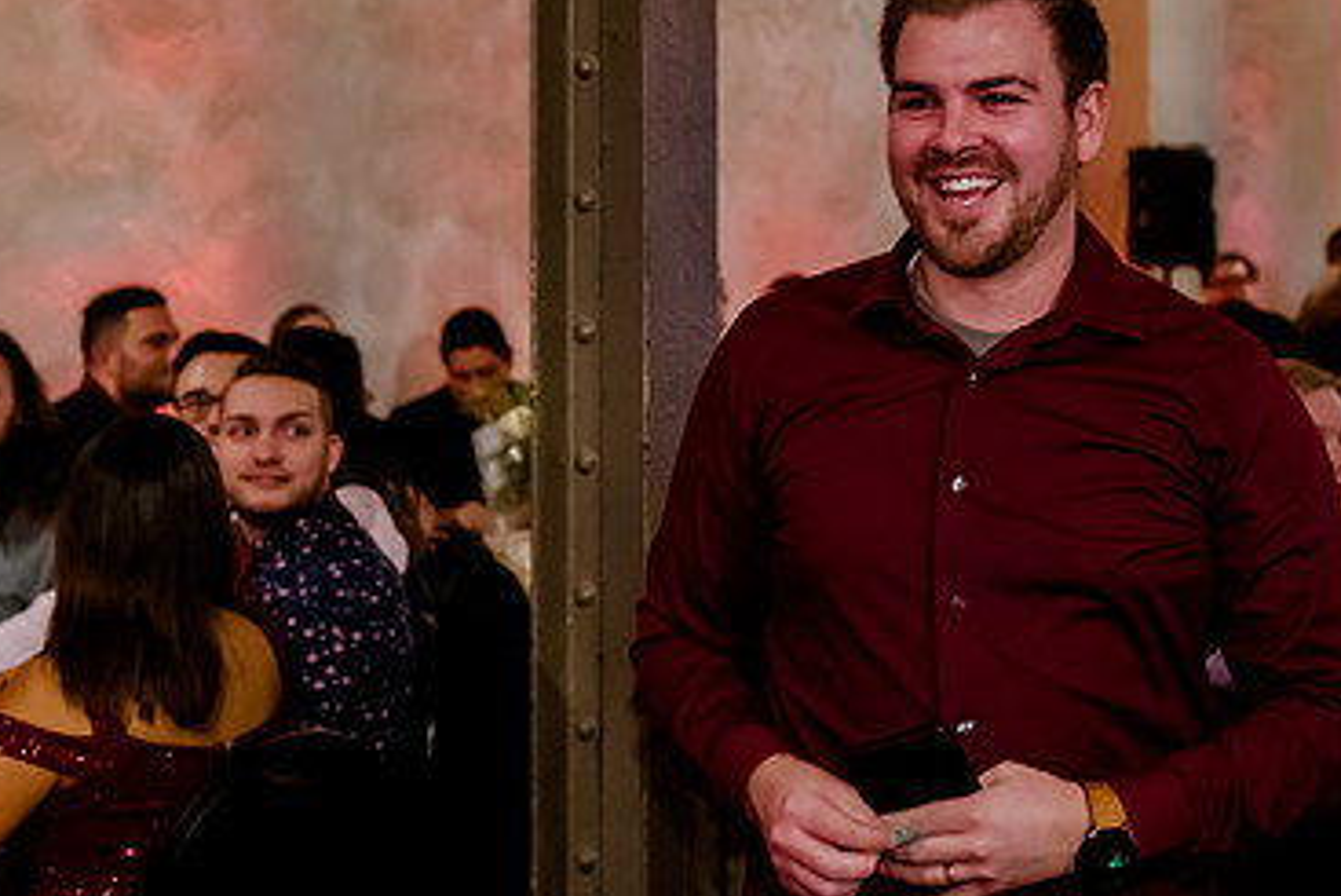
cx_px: 860
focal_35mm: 83
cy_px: 107
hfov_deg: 24.4
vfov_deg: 16.3
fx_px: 3093
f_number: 2.8
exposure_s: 1/160
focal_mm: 36
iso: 4000
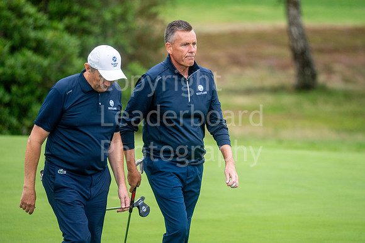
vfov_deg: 4.6
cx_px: 182
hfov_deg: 6.9
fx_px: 3042
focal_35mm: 300
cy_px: 122
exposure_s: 1/640
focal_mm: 300
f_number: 4
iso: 400
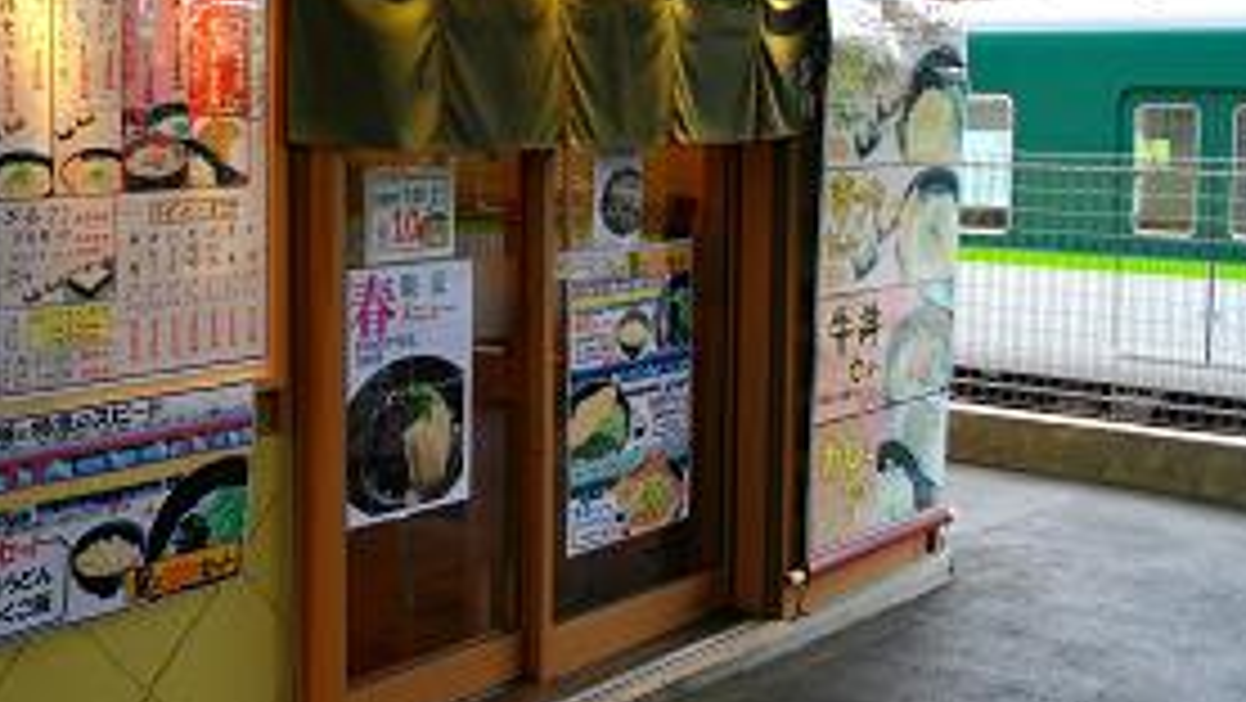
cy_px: 171
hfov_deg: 41.6
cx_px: 425
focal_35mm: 49
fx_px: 1619
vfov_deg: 24.2
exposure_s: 1/125
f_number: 2.9
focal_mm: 5.7
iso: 155
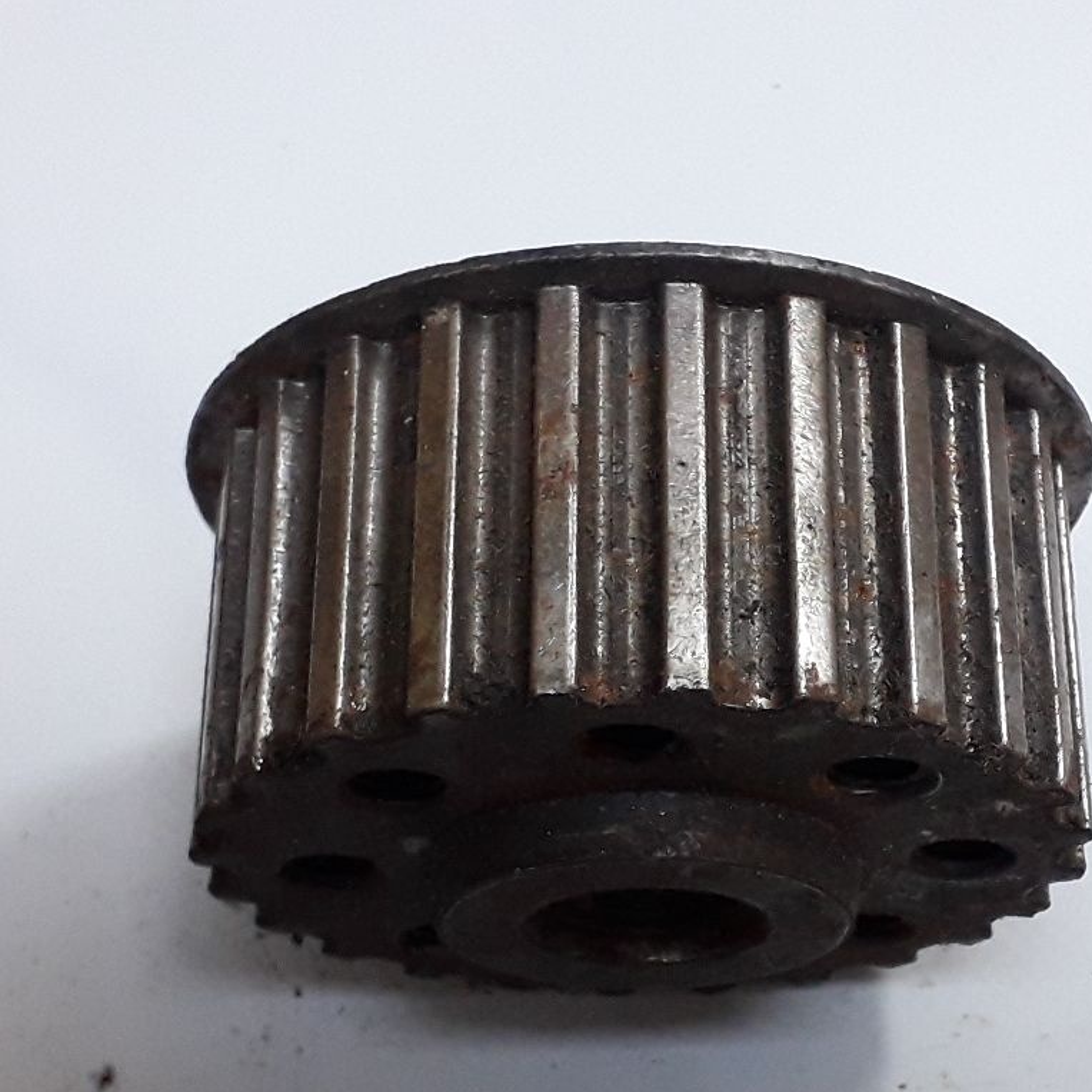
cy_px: 547
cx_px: 698
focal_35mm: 32
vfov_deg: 51.1
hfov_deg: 50.5
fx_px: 1142
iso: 200
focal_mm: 3.6
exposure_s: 1/50
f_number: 1.9
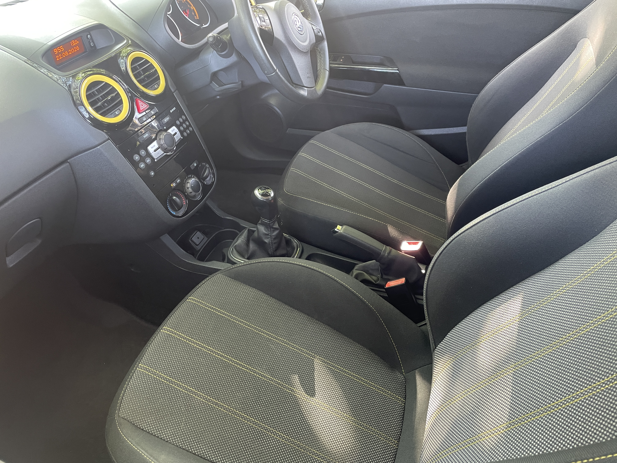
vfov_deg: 53.1
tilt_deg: -42.1
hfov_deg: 67.3
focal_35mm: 26
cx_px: 308
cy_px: 232
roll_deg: +2.9
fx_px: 463
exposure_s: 1/60
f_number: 1.6
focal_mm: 4.2
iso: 320
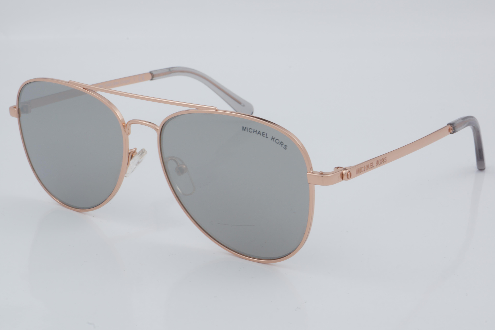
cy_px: 165
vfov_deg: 18.2
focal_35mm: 75
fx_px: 1031
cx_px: 248
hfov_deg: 27.0
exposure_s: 1/4
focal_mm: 50
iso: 100
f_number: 32
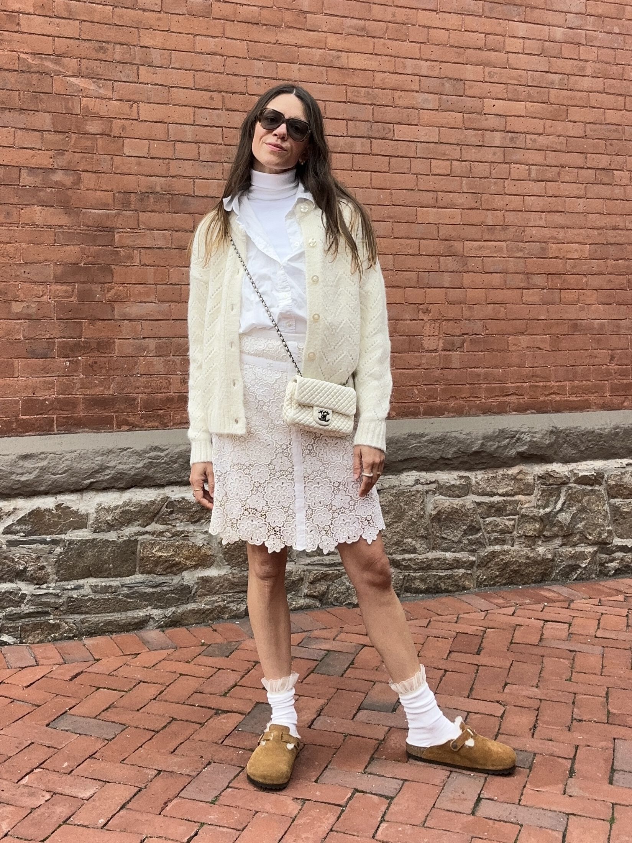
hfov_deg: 46.8
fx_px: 730
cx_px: 316
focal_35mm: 30
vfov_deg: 60.0
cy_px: 422
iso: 25
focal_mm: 2.69
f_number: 1.9
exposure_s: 1/186
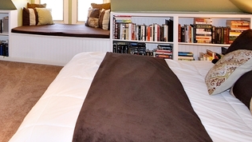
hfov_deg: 50.8
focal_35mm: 35
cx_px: 30
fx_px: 234
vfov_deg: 31.2
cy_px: 0
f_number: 5
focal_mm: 11
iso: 800
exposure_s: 1/100
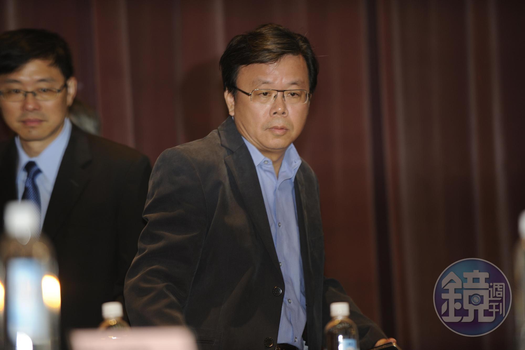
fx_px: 2915
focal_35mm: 200
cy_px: 175
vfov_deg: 6.9
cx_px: 262
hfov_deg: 10.3
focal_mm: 200
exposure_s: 1/100
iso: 500
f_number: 3.5
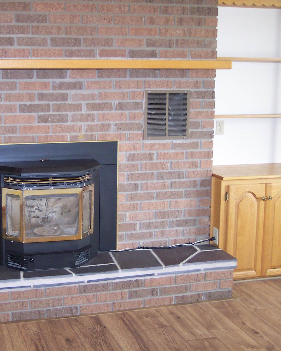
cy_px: 174
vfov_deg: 37.3
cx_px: 50
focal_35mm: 50
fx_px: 520
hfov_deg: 29.5
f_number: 2.8
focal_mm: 8
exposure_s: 1/30
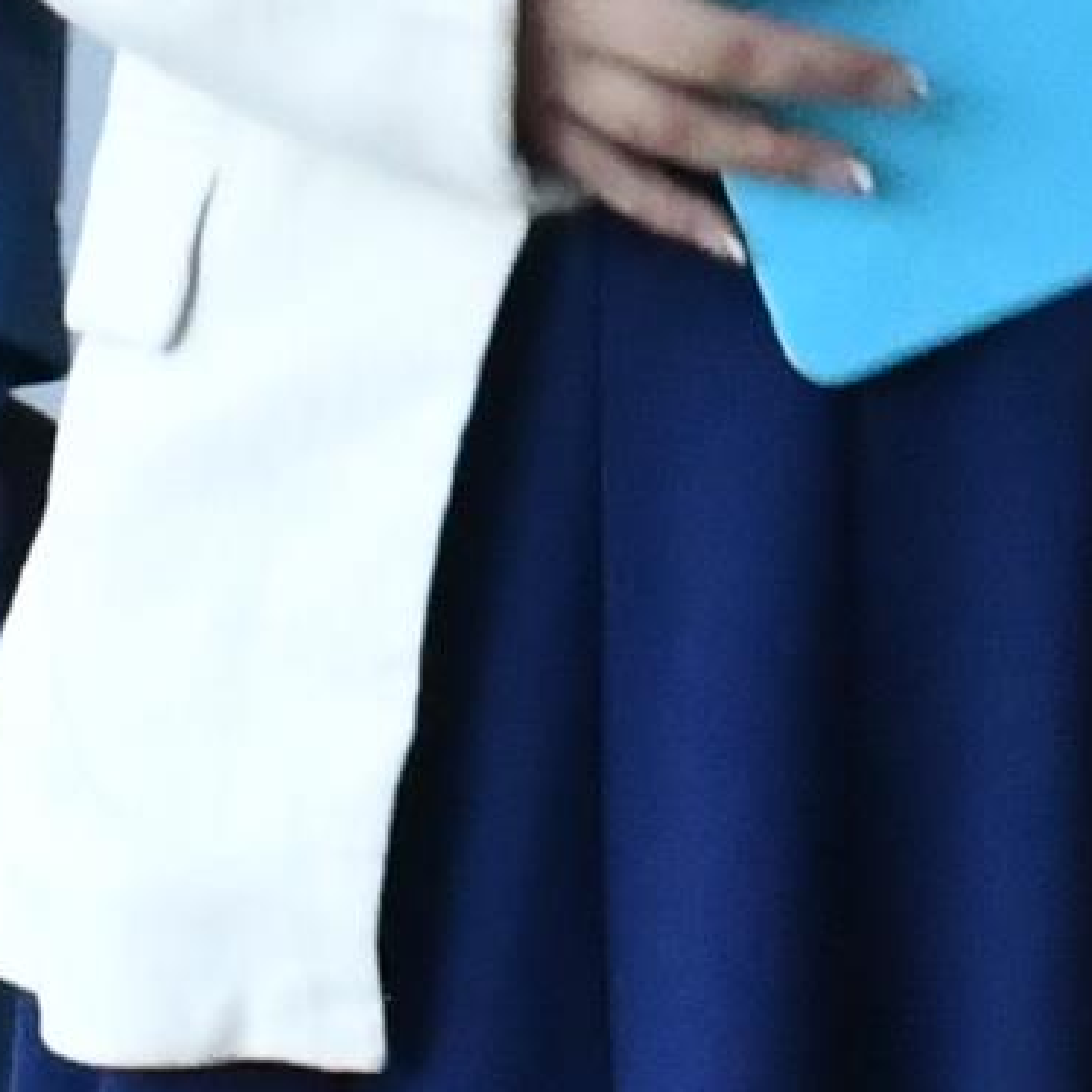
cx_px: 1381
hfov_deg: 4.1
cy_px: -794
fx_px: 15240
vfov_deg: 4.1
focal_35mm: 427
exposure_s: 1/60
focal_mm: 30
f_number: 13
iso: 4000
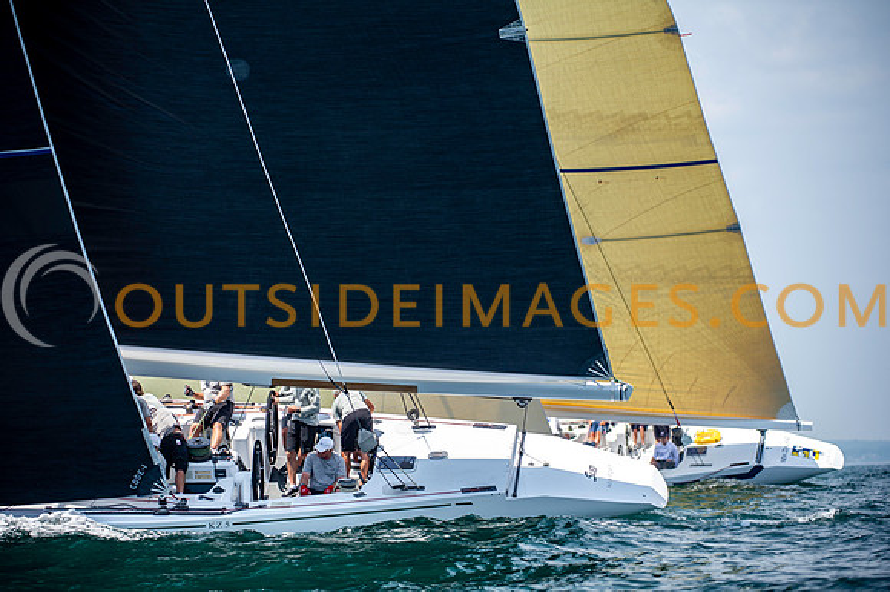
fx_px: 5539
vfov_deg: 6.1
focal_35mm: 224
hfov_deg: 9.2
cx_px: 445
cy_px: 296
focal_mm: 220
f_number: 5
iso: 400
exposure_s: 1/1600
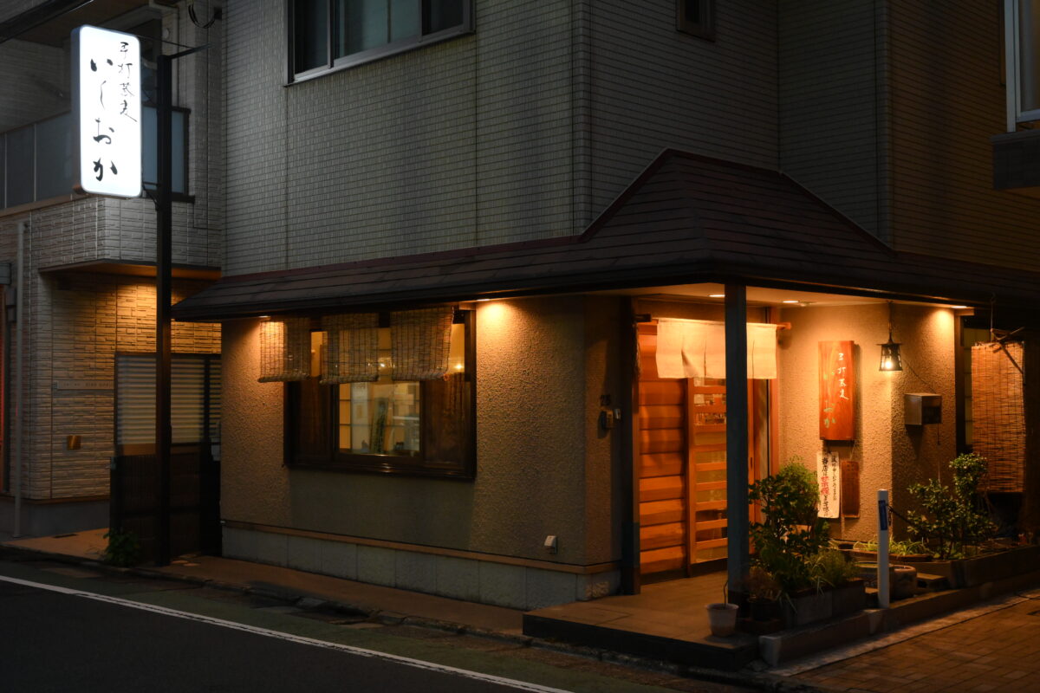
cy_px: 346
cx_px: 520
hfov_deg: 45.4
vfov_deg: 31.2
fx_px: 1242
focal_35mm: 43
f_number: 5
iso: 4000
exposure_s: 1/125
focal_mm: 43
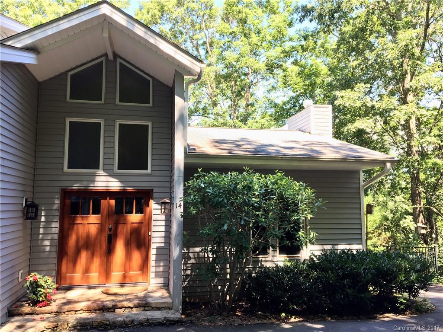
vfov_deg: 48.2
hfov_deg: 61.7
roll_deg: +0.0
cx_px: 222
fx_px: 371
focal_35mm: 29
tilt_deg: +5.6
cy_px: 166
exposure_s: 1/60
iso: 25
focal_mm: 4.15
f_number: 2.2
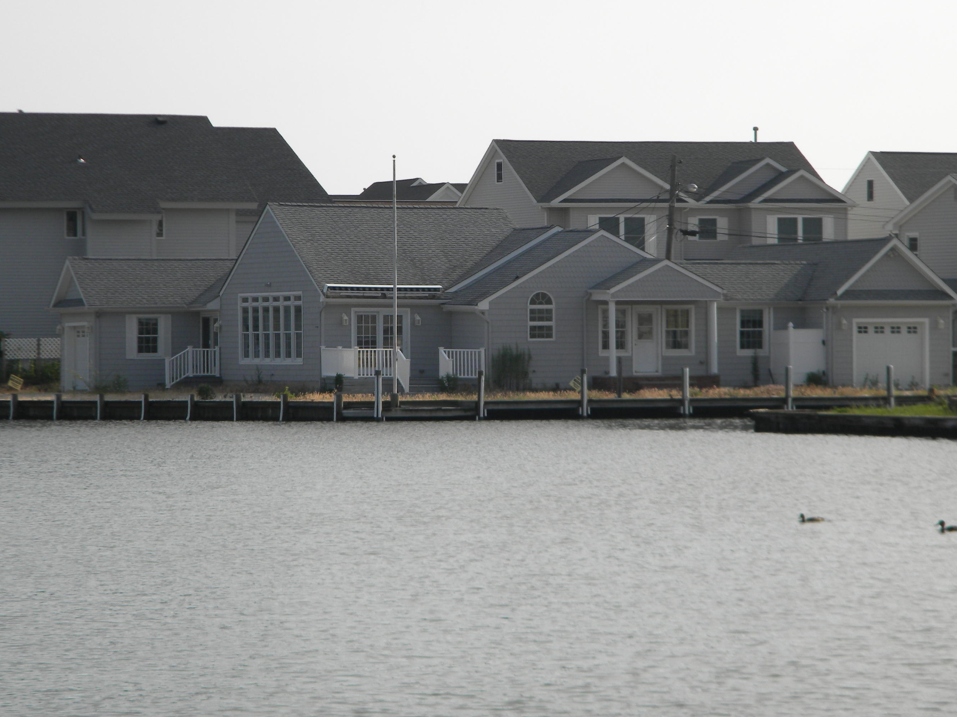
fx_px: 4589
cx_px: 481
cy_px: 352
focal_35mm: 166
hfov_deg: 11.9
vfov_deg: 8.9
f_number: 5
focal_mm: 26.8
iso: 80
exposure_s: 1/700
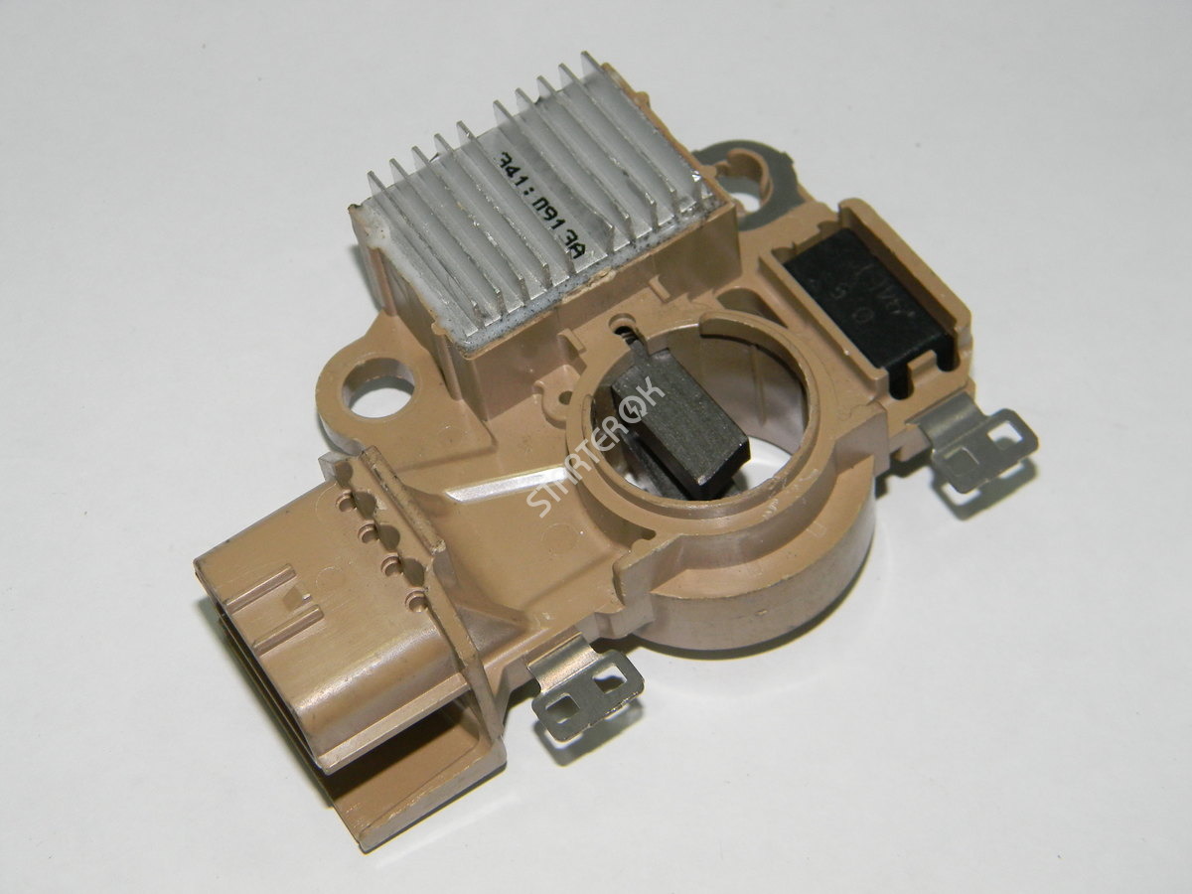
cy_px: 447
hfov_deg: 29.0
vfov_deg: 21.9
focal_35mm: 67
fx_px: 2307
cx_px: 596
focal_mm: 12.2
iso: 200
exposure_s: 1/30
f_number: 4.3
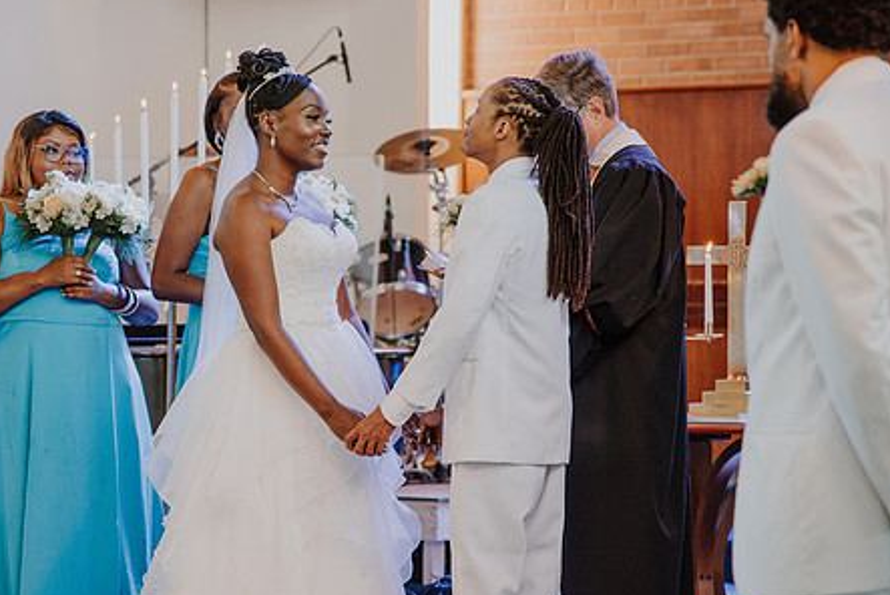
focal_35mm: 157
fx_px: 3884
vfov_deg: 8.8
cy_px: 303
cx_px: 354
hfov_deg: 13.1
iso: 1000
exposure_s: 1/125
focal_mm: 120
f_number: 4
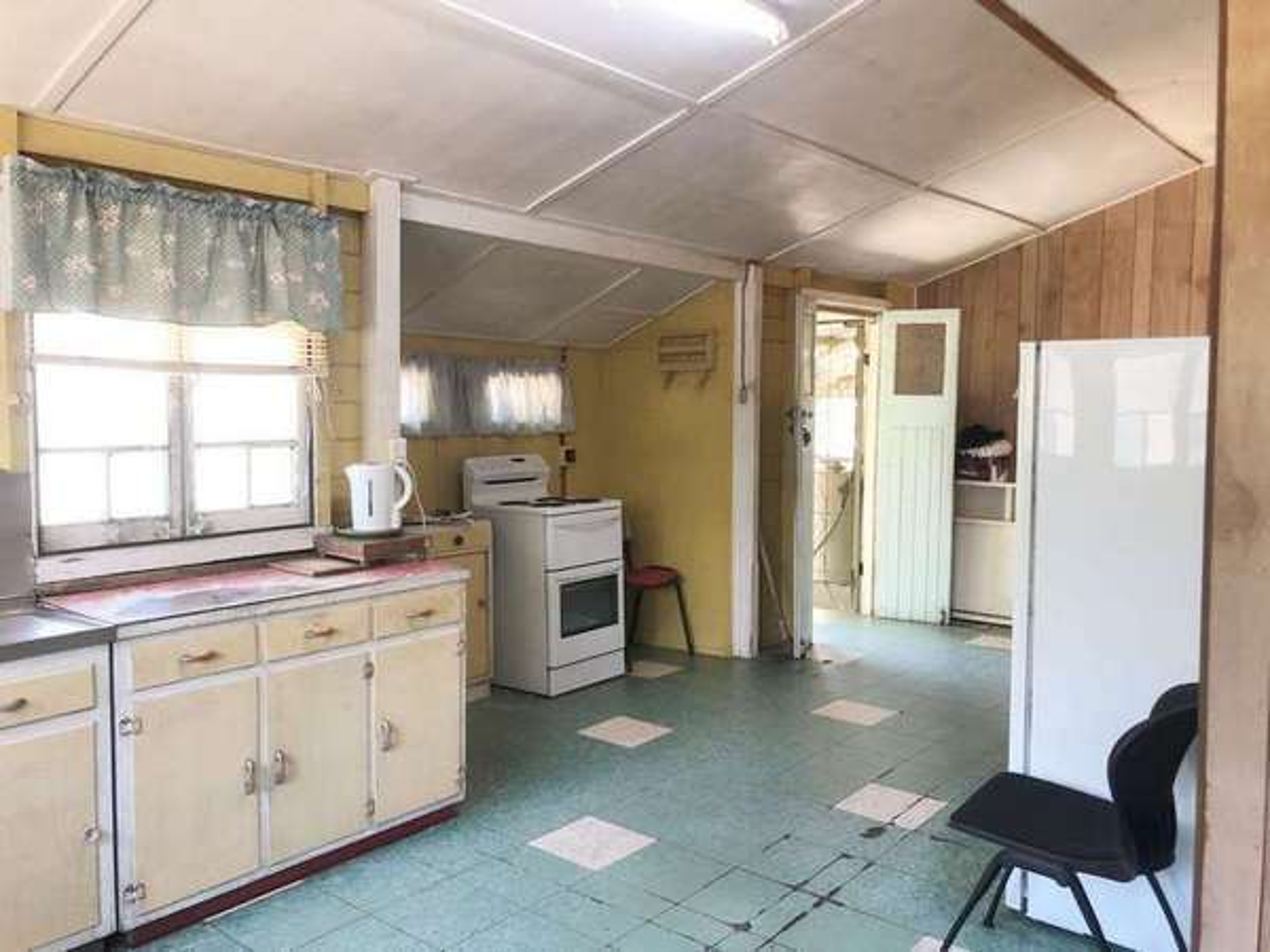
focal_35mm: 28
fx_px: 1027
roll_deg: -0.2
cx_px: 635
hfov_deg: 63.4
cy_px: 476
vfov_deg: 49.7
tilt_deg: -5.5
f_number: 1.8
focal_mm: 3.99
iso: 32
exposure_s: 1/25
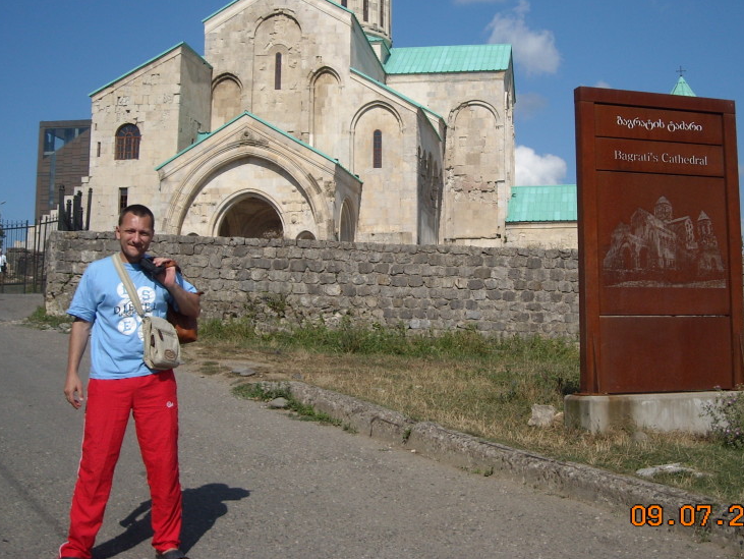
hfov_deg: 38.8
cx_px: 414
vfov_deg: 29.6
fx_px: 1054
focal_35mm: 49
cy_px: 210
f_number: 5.6
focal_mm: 5.7
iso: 64
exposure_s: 1/620
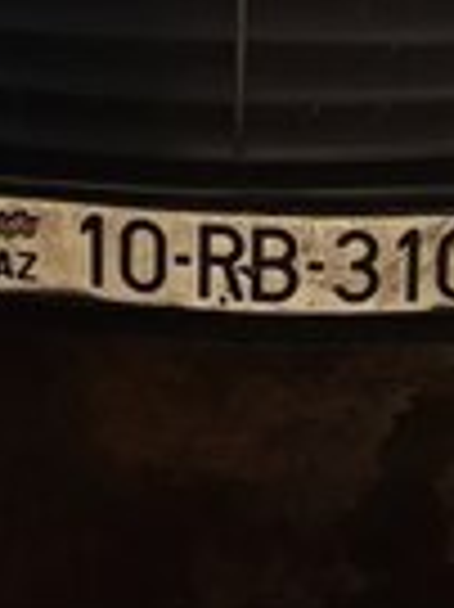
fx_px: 1734
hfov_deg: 14.9
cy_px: -374
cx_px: 256
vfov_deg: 17.3
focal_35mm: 99
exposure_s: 1/997
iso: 40
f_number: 1.7
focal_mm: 3.71
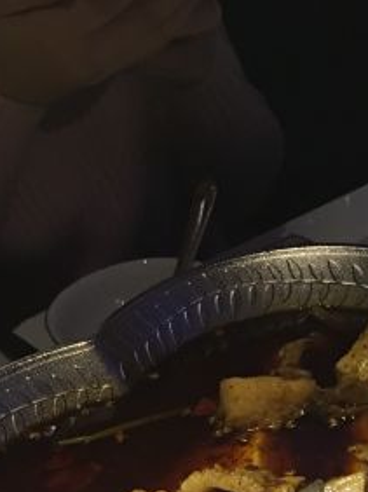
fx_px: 1022
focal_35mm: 72
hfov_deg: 20.0
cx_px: 339
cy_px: 609
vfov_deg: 24.3
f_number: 2.2
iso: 80
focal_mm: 4.15
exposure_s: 1/10
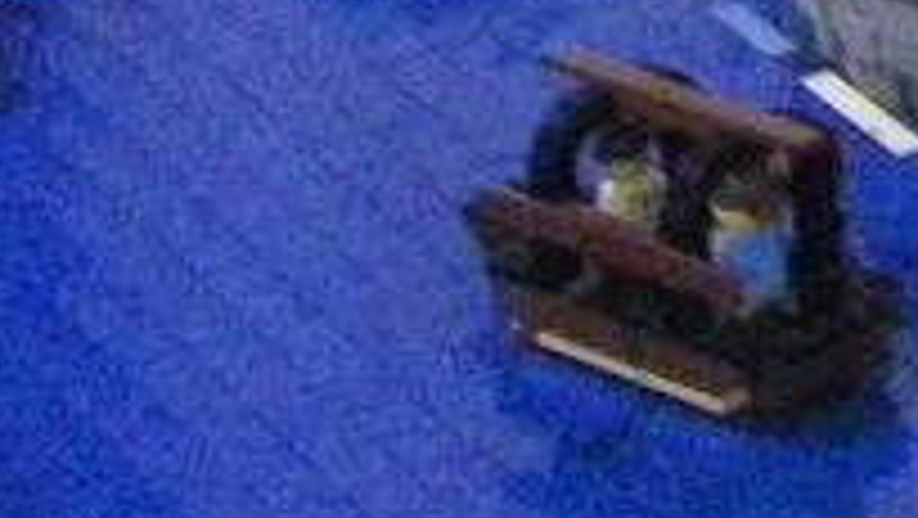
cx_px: 1656
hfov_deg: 6.5
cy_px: -428
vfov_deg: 3.7
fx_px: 7915
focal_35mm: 325
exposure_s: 1/30
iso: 800
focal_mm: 6.3
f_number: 3.5
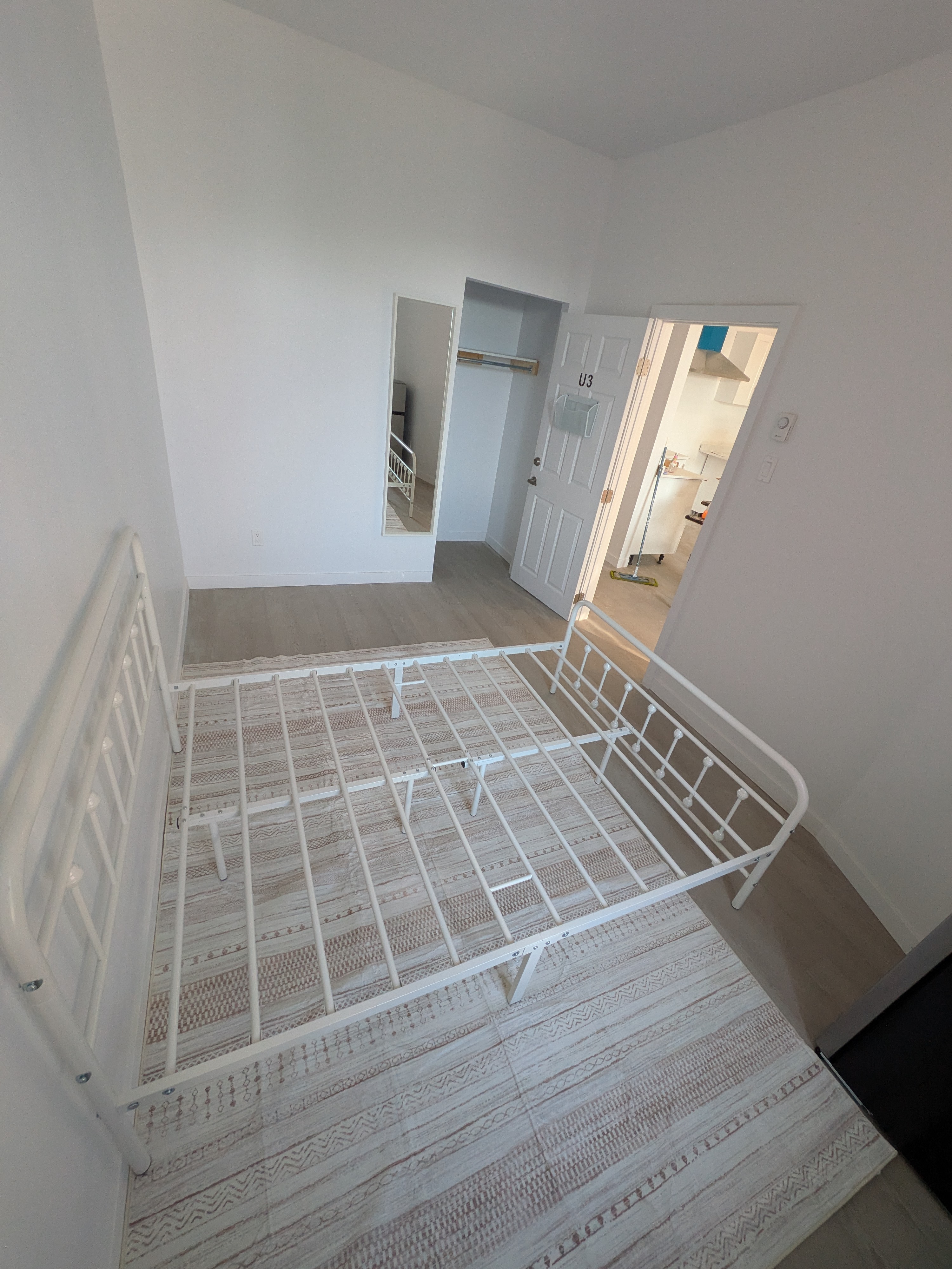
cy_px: 634
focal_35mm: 14
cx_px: 476
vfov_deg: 102.1
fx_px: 513
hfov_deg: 85.7
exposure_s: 1/120
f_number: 2.2
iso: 233
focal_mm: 1.85
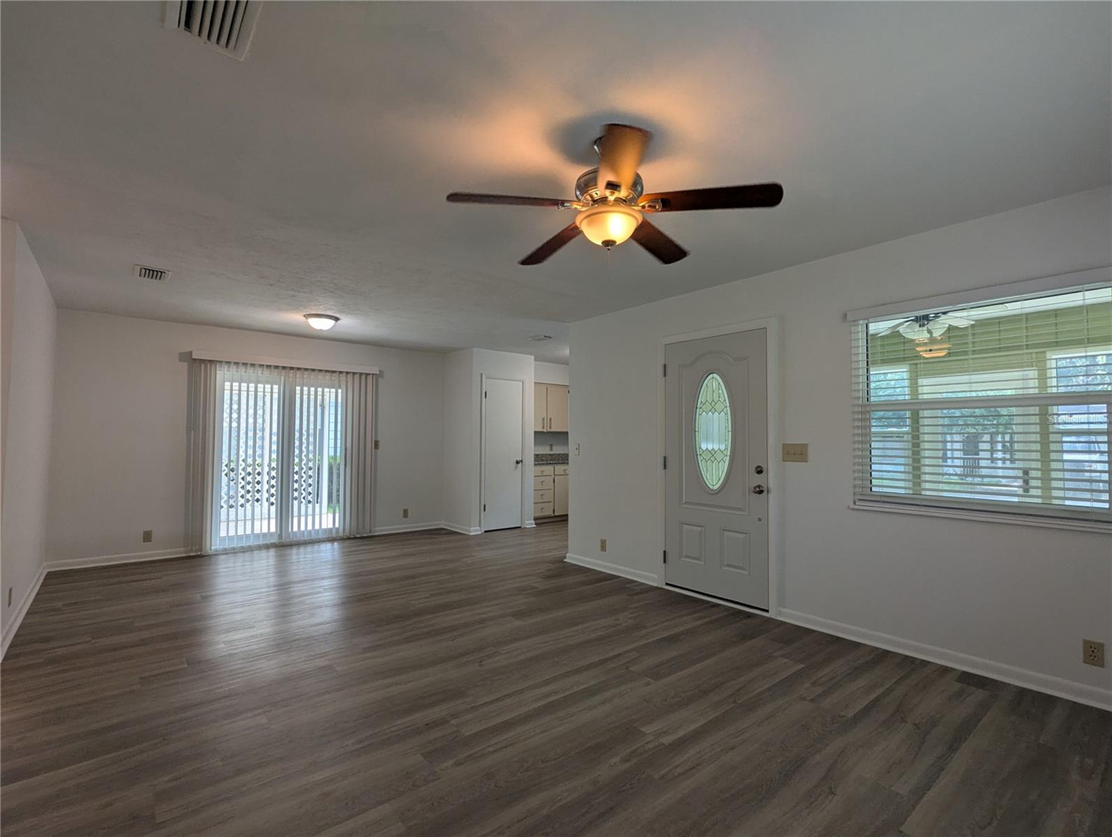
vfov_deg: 78.2
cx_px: 556
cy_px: 418
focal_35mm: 16
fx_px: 515
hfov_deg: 94.4
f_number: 2.2
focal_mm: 2.35
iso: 78
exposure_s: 1/120
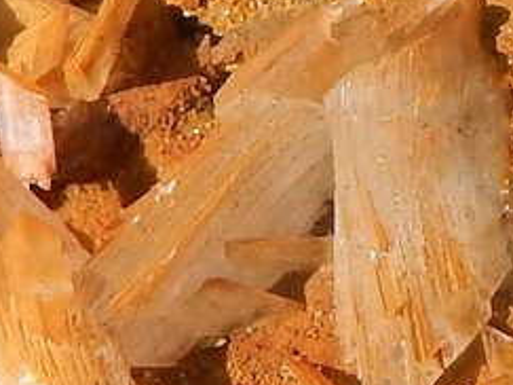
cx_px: 1066
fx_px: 2148
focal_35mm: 145
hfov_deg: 12.0
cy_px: 224
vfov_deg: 10.2
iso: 125
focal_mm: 4
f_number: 6
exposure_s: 1/400
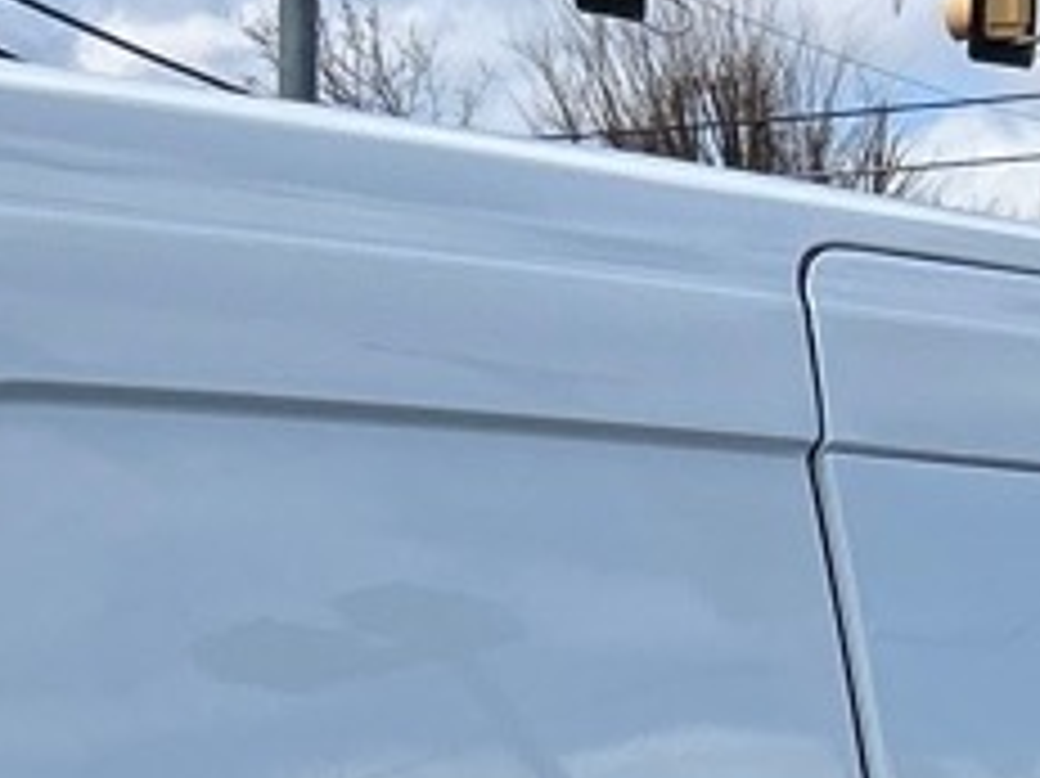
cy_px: 1547
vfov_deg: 7.9
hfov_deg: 10.9
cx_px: -41
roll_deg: -0.2
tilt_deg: -5.4
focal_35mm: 180
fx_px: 5405
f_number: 1.5
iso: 50
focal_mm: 5.7
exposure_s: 1/5882
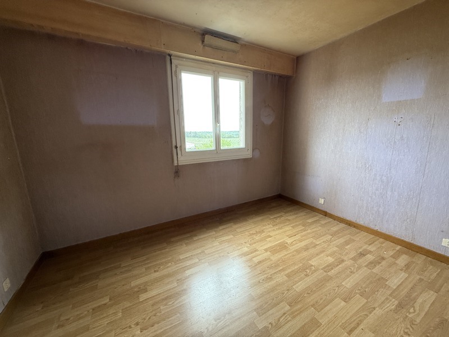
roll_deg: +1.2
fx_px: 182
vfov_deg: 85.7
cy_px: 168
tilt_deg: -10.7
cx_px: 224
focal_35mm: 14
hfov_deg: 102.1
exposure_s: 1/84
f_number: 2.2
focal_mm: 2.22
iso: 320
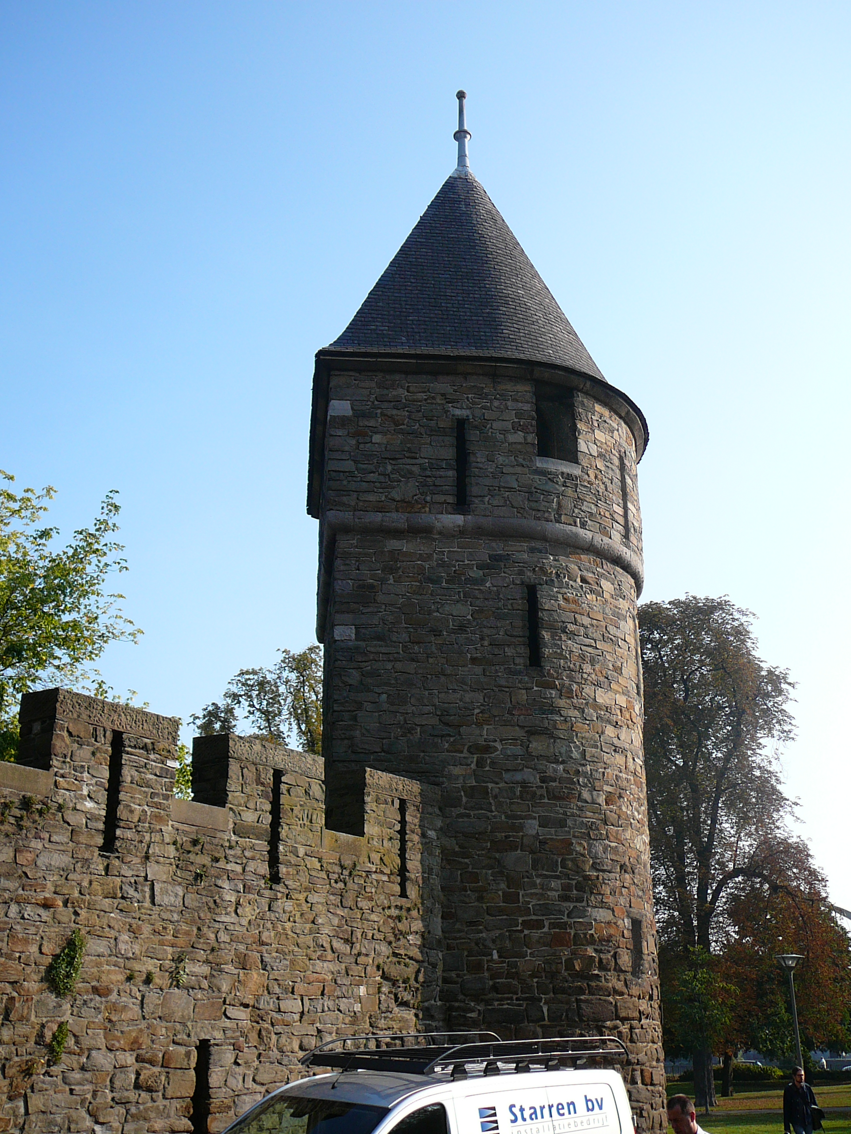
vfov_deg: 47.9
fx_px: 1278
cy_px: 567
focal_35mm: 39
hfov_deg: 36.8
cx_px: 426
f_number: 3
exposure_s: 1/800
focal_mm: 5.8
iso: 80
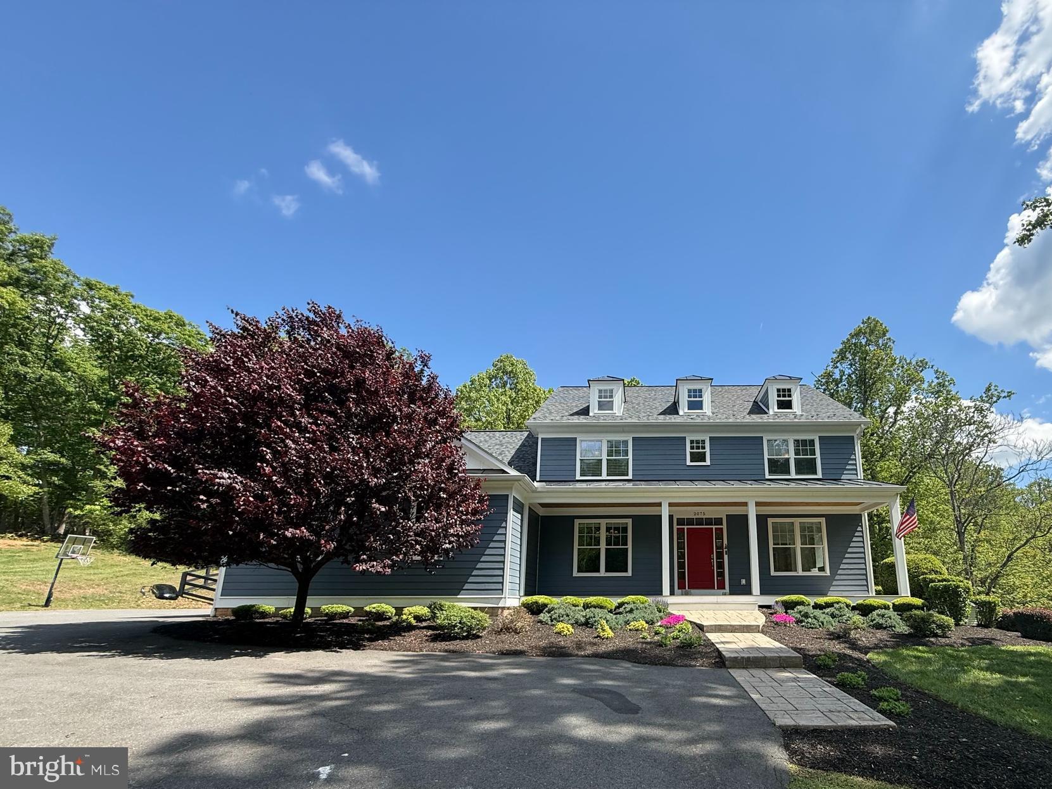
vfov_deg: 85.7
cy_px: 394
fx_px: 425
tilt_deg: +13.1
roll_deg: -0.1
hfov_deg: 102.1
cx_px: 526
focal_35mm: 14
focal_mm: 2.22
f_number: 2.2
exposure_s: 1/970
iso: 50
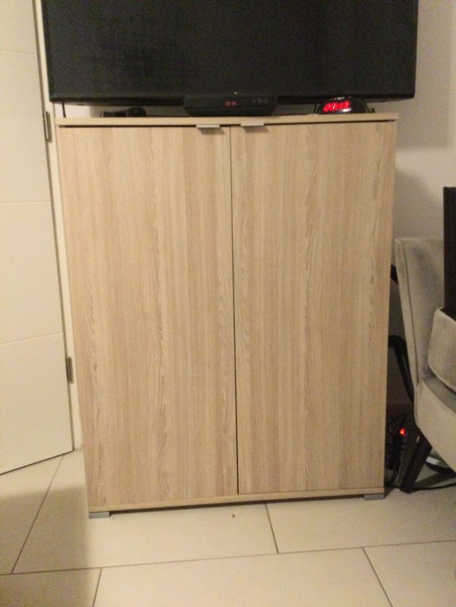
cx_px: 228
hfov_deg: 45.4
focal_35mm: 31
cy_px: 304
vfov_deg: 58.3
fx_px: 544
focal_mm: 3.3
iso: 320
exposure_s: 1/17
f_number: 2.4
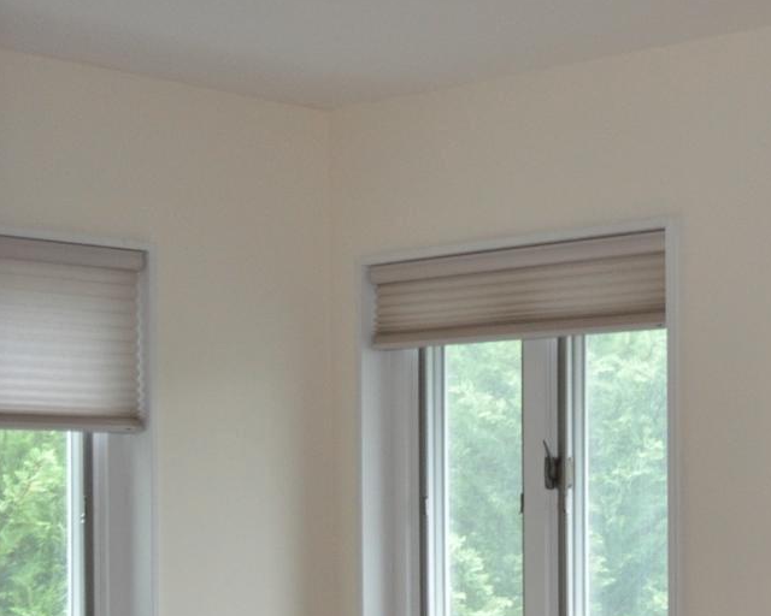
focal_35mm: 90
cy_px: 582
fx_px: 2054
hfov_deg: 20.0
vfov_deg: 16.8
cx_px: 920
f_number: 3.8
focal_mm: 20
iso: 800
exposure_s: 1/60
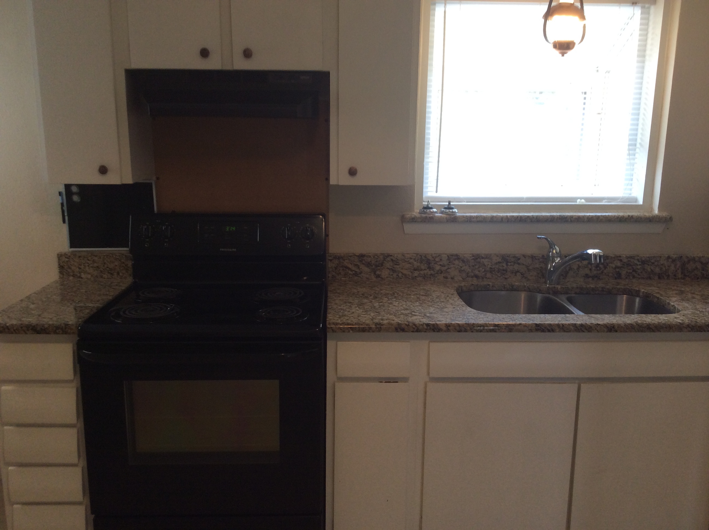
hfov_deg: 55.4
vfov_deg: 42.8
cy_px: 265
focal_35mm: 33
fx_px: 675
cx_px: 354
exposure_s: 1/24
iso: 50
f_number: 2.4
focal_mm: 3.3
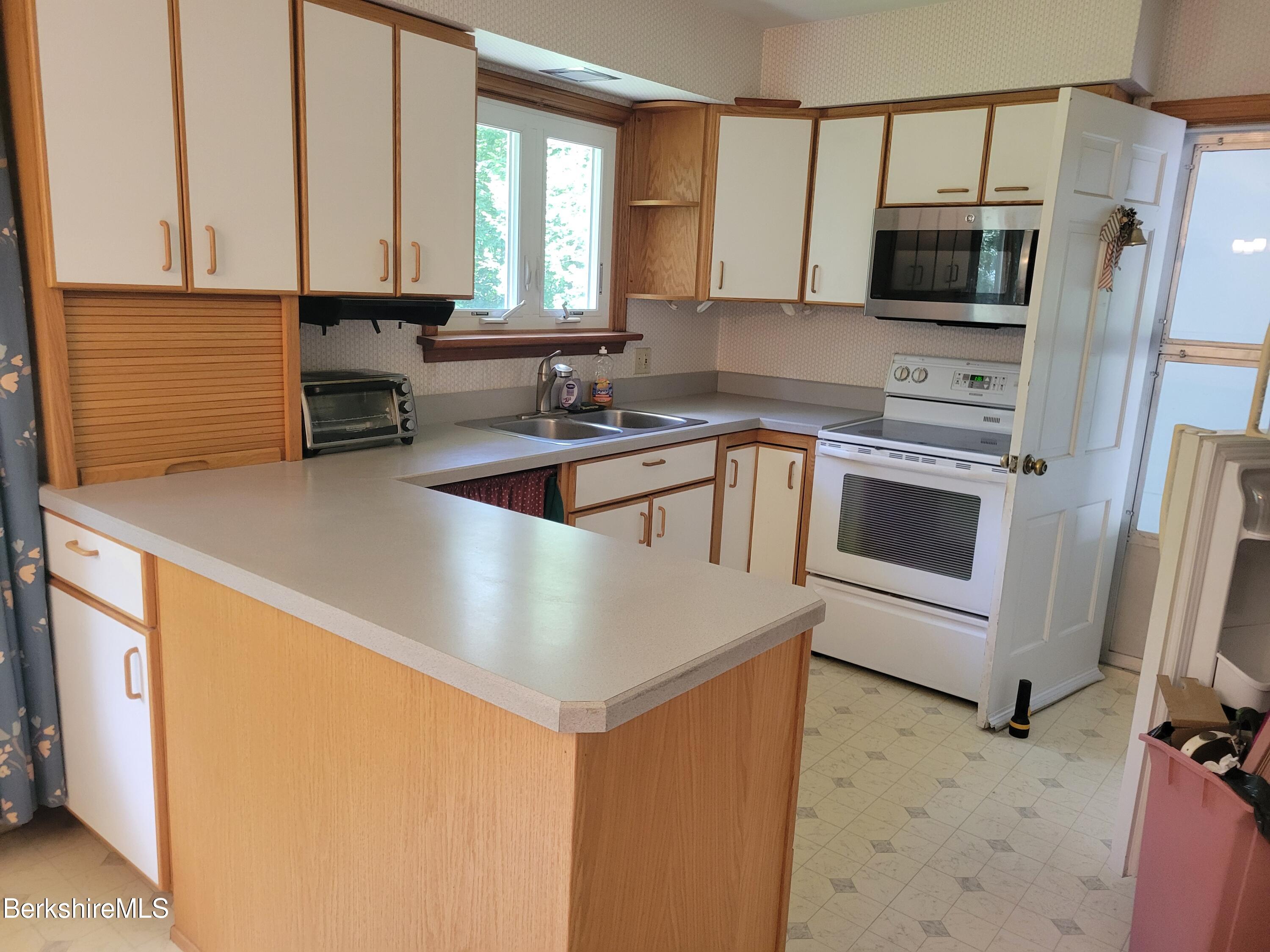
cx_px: 635
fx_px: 954
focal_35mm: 26
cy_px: 476
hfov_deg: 67.3
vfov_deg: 53.1
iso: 320
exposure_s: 1/120
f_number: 1.8
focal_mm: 5.4
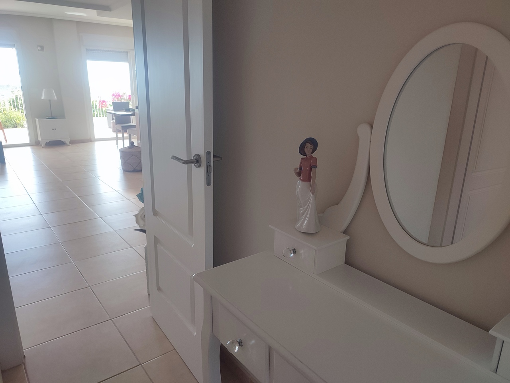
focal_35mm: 25
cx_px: 255
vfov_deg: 54.9
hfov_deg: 69.4
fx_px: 368
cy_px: 192
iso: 87
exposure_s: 1/100
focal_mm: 6.04
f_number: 1.9
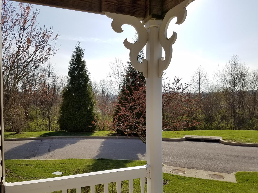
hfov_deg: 61.6
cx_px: 121
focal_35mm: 29
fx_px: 216
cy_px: 103
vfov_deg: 48.2
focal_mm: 4.2
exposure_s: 1/4128
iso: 50
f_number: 1.7
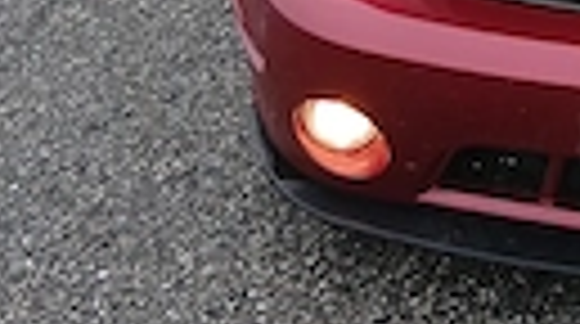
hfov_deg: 15.5
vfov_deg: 8.6
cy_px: -360
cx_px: 746
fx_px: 2026
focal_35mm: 132
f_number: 1.8
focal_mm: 3.98
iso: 125
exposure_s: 1/50
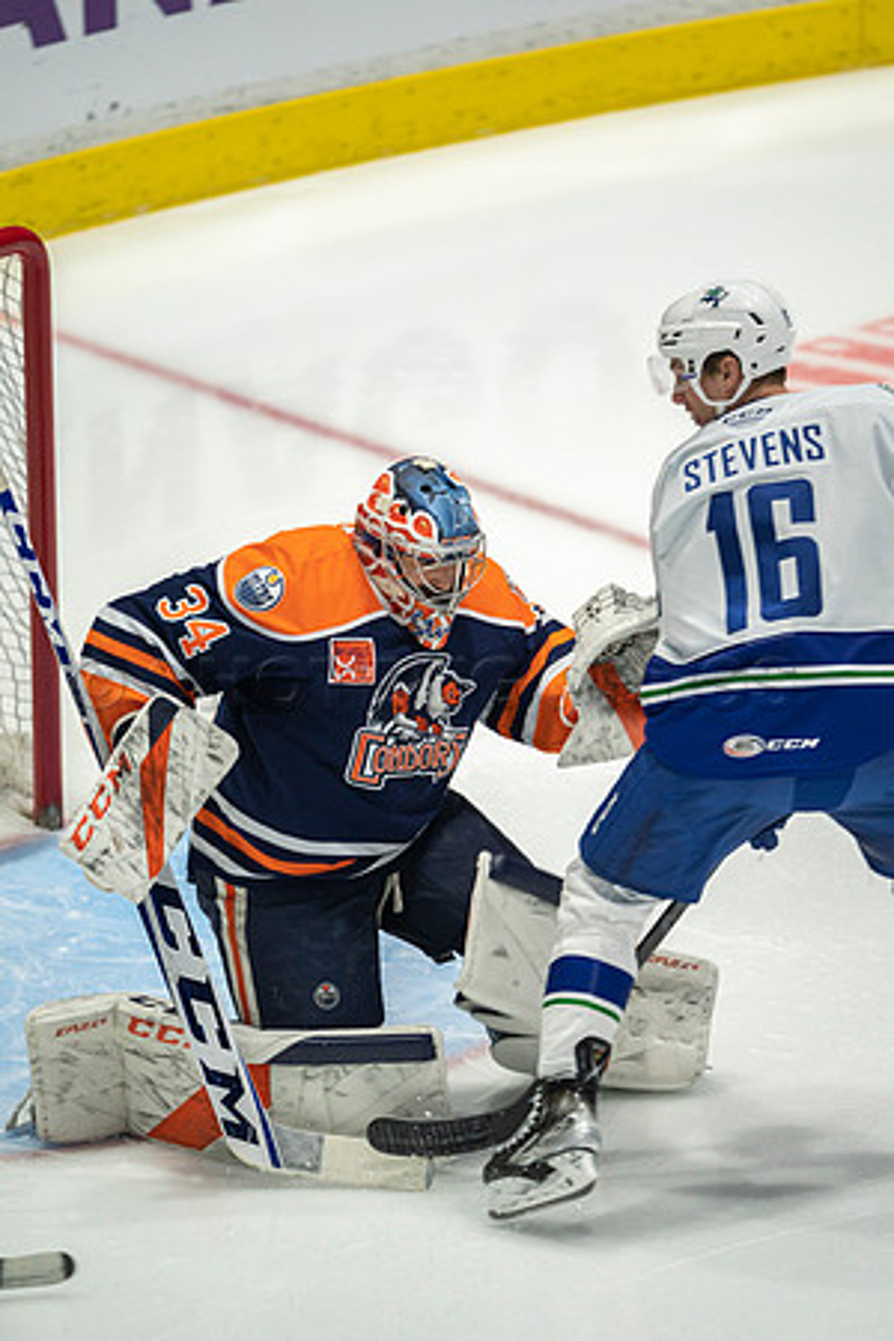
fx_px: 22348
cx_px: 447
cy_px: 670
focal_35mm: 600
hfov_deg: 2.3
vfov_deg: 3.4
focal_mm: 600
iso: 1600
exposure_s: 1/640
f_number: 4
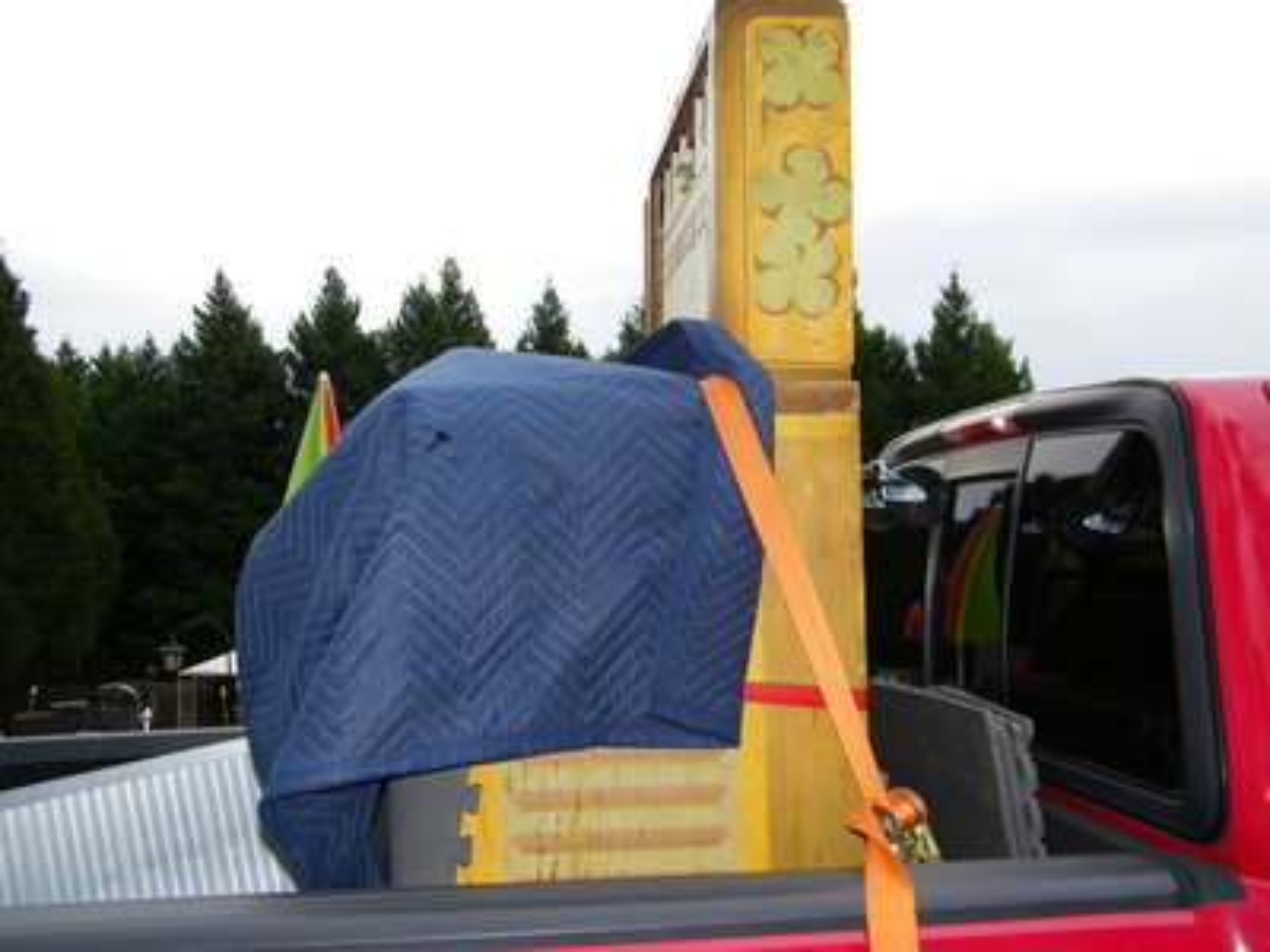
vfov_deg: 37.7
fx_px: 1394
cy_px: 476
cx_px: 635
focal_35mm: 38
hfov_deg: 49.0
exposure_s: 1/160
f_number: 3.7
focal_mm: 6.8
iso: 80
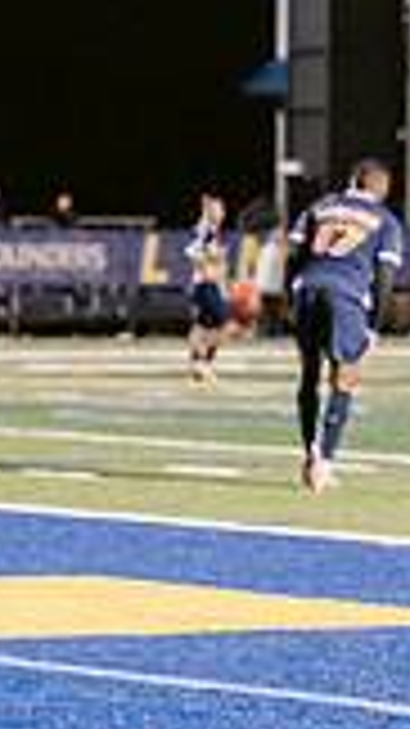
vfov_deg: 8.2
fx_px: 5069
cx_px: 1235
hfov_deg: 4.4
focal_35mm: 262
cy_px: 290
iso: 2500
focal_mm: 70
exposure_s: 1/250
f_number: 3.2
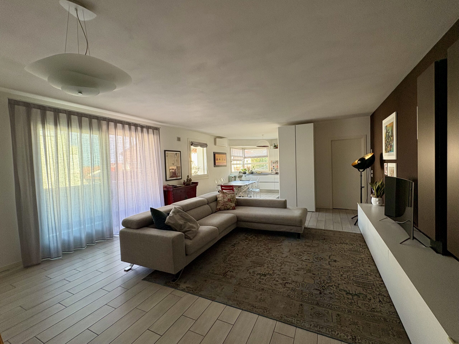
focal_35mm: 14
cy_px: 172
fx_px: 186
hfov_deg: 102.1
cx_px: 230
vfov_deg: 85.7
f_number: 2.2
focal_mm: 2.22
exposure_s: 1/99
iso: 125
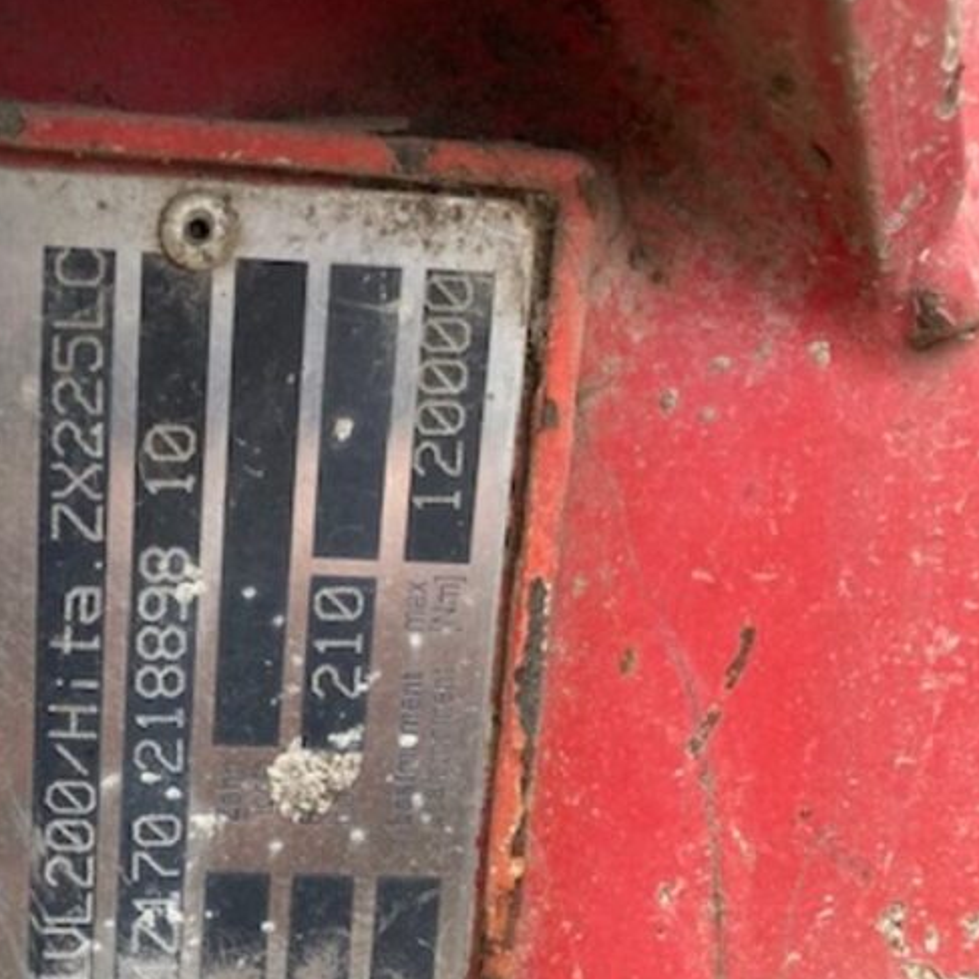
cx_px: 257
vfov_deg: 32.0
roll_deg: +2.0
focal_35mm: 52
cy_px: 760
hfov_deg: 32.2
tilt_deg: -16.7
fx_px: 1664
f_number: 1.8
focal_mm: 3.99
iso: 80
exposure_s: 1/121
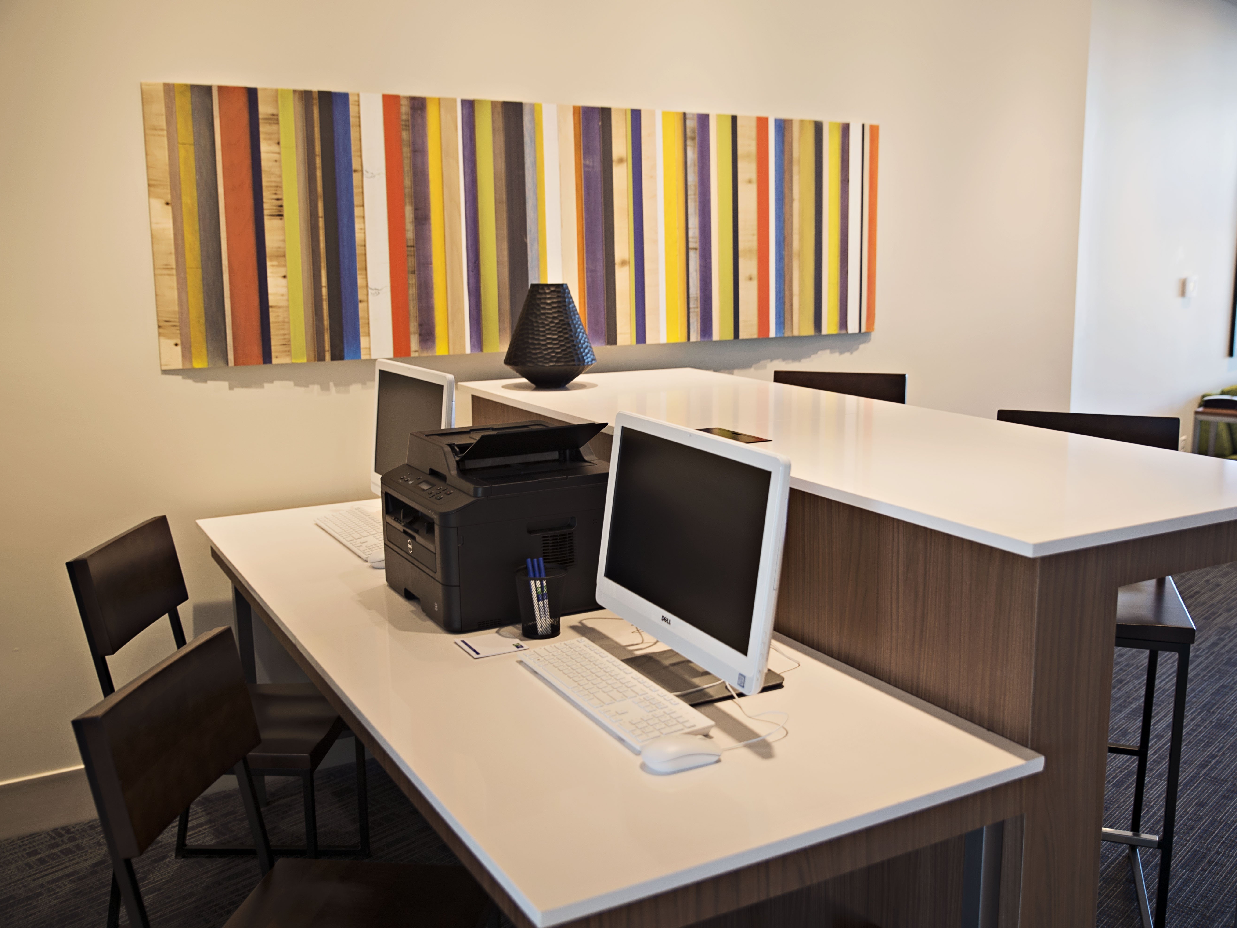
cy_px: 468
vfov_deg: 40.7
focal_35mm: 35
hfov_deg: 52.6
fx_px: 1251
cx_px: 641
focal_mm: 32
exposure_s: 1/30
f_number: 2.8
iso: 200
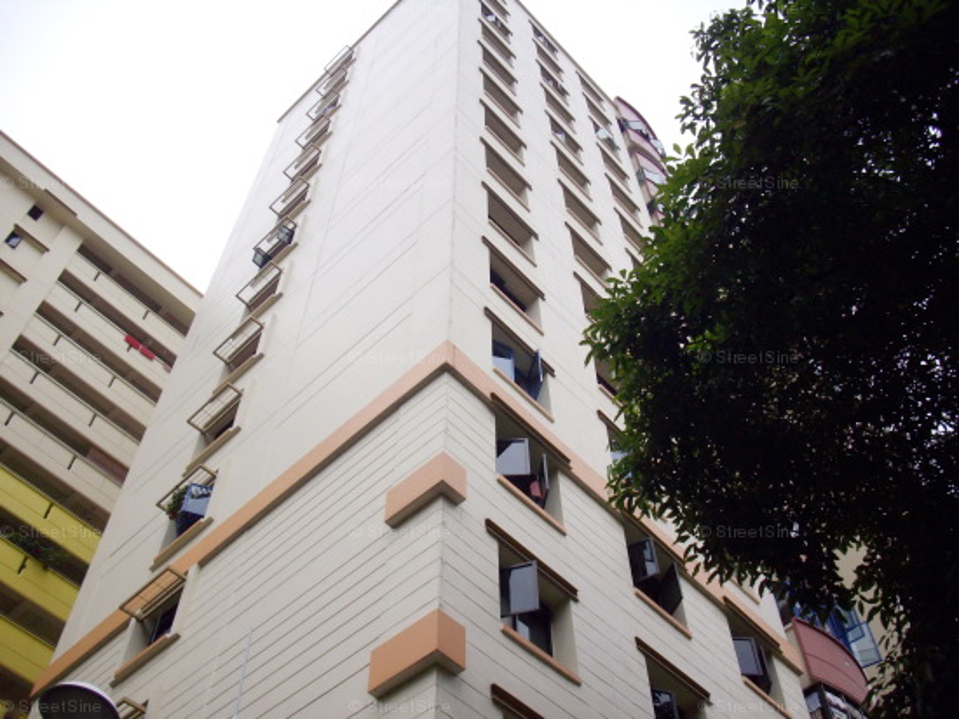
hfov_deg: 50.2
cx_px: 480
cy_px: 360
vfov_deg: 38.6
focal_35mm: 37
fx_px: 1025
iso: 80
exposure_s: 1/400
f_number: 5.6
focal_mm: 6.2
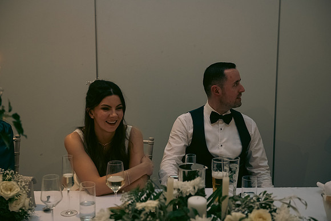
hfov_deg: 34.5
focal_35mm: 58
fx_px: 533
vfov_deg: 23.4
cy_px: 110
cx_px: 166
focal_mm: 58
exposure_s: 1/160
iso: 2000
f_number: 3.5
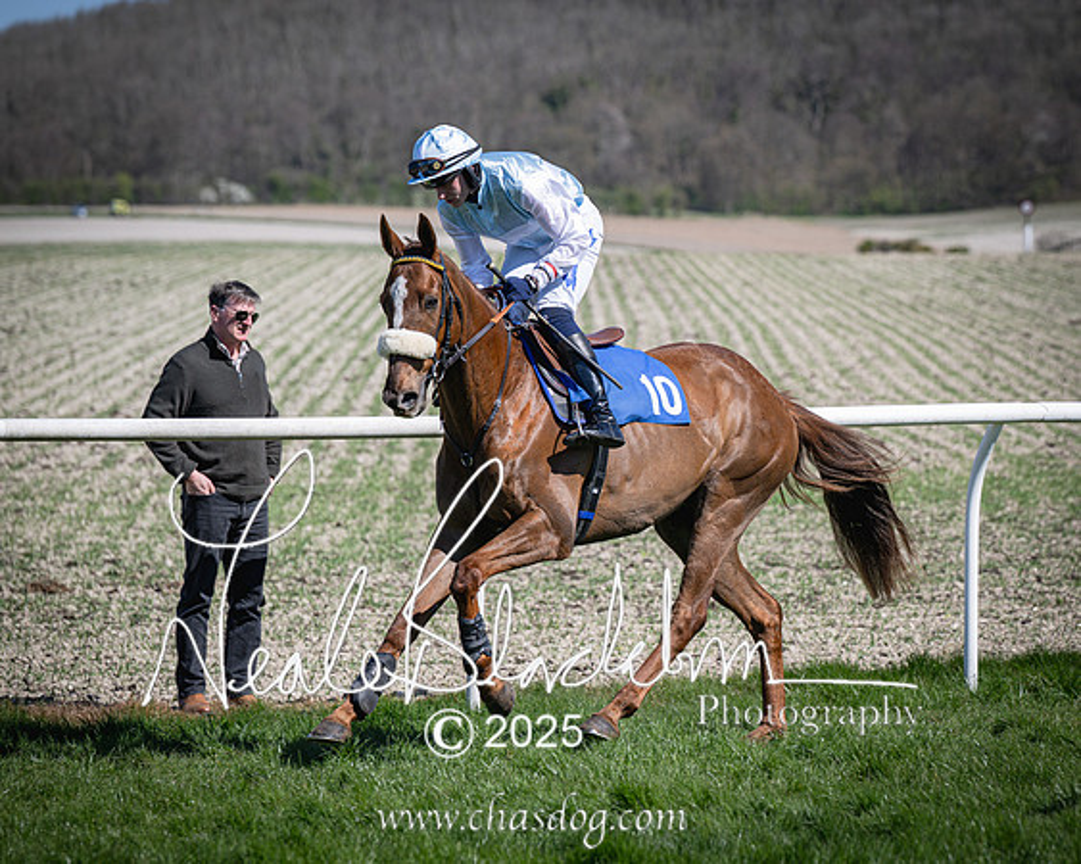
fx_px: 5700
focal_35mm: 178
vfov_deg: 8.7
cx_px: 714
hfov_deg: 10.8
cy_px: 431
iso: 160
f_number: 4
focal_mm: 140
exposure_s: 1/2000
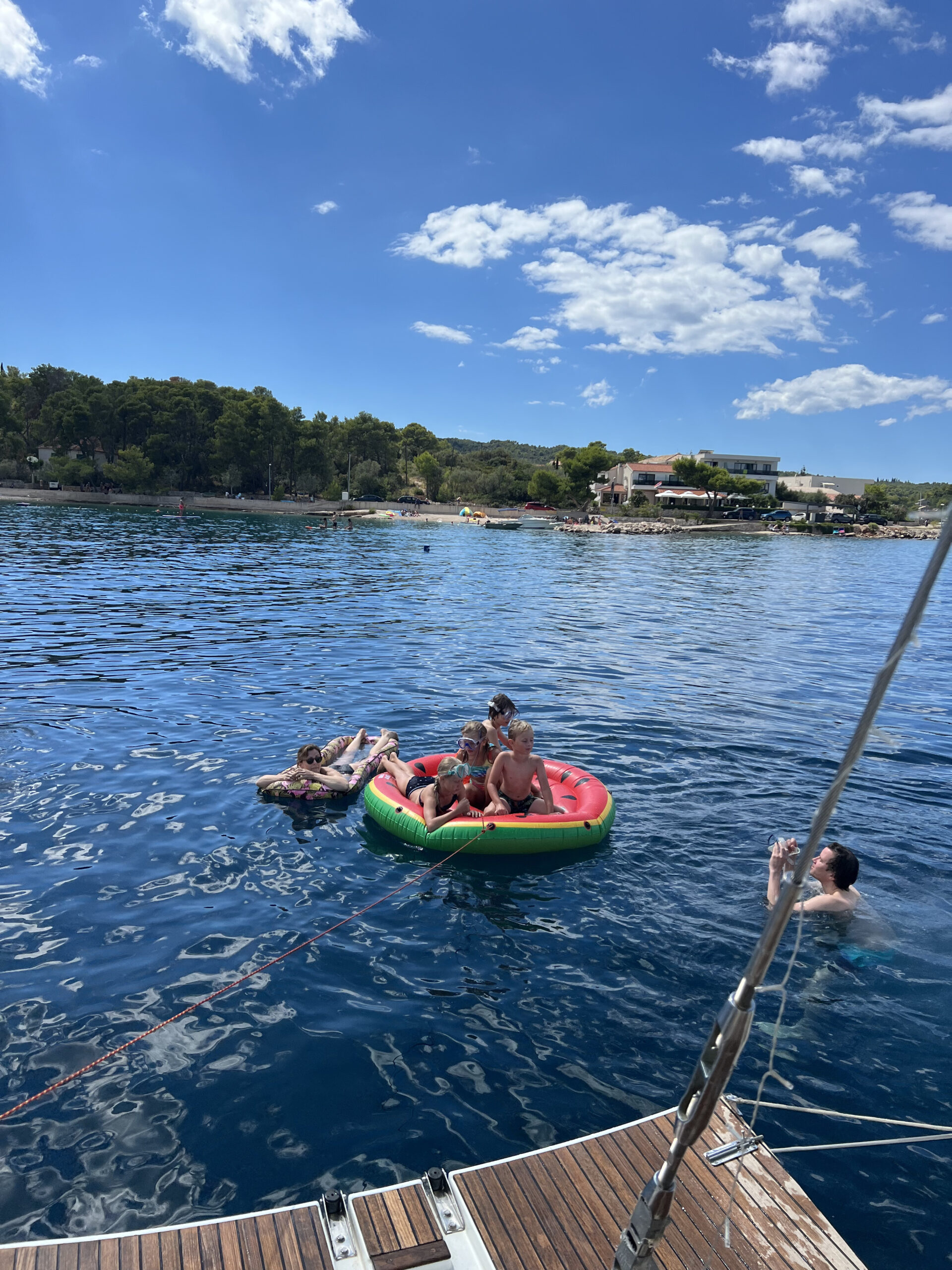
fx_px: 953
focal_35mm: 26
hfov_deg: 53.1
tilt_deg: -7.3
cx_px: 476
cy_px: 635
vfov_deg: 67.3
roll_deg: -2.4
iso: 50
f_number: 1.5
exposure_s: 1/5882
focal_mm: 5.7
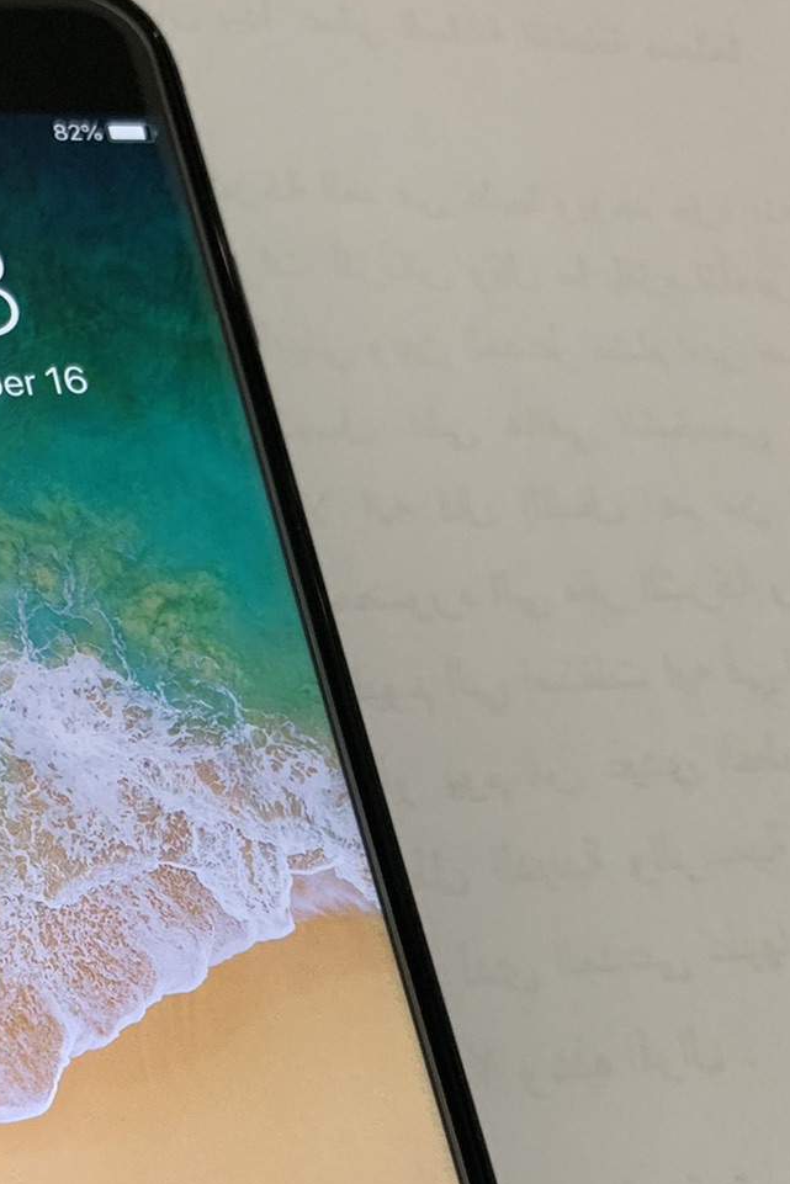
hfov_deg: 23.8
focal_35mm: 54
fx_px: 1777
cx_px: -31
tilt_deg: -65.9
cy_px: 894
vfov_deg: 36.0
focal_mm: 4.25
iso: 125
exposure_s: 1/50
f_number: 1.8
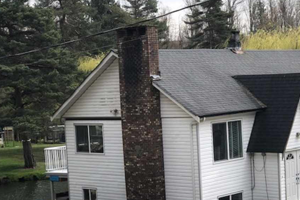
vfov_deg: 15.3
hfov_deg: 22.7
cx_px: 215
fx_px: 741
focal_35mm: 89
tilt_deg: -6.9
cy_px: 148
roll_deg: +3.1
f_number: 2.8
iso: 20
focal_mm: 6.6
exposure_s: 1/333
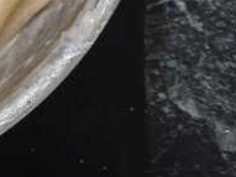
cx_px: -182
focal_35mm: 201
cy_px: -167
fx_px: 1369
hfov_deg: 9.4
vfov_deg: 7.1
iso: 125
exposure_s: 1/50
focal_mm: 6.86
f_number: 1.78
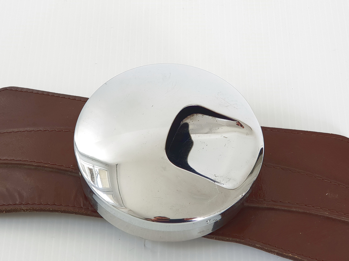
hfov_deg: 36.8
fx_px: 524
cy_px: 130
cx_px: 174
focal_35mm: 52
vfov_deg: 28.0
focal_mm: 6
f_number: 2.4
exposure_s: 1/33
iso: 32
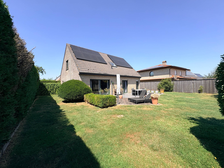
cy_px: 84
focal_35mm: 14
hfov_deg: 102.1
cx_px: 112
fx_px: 91
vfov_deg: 85.7
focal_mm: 2.22
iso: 50
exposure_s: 1/1256
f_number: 2.2
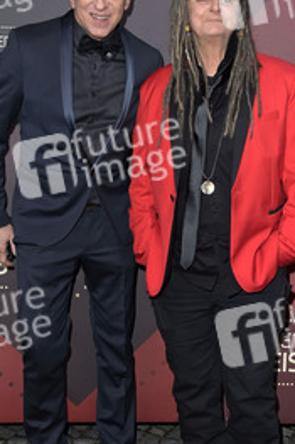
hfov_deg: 20.3
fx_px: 825
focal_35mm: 67
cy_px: 243
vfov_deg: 30.1
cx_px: 148
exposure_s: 1/250
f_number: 5.6
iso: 640
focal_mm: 44
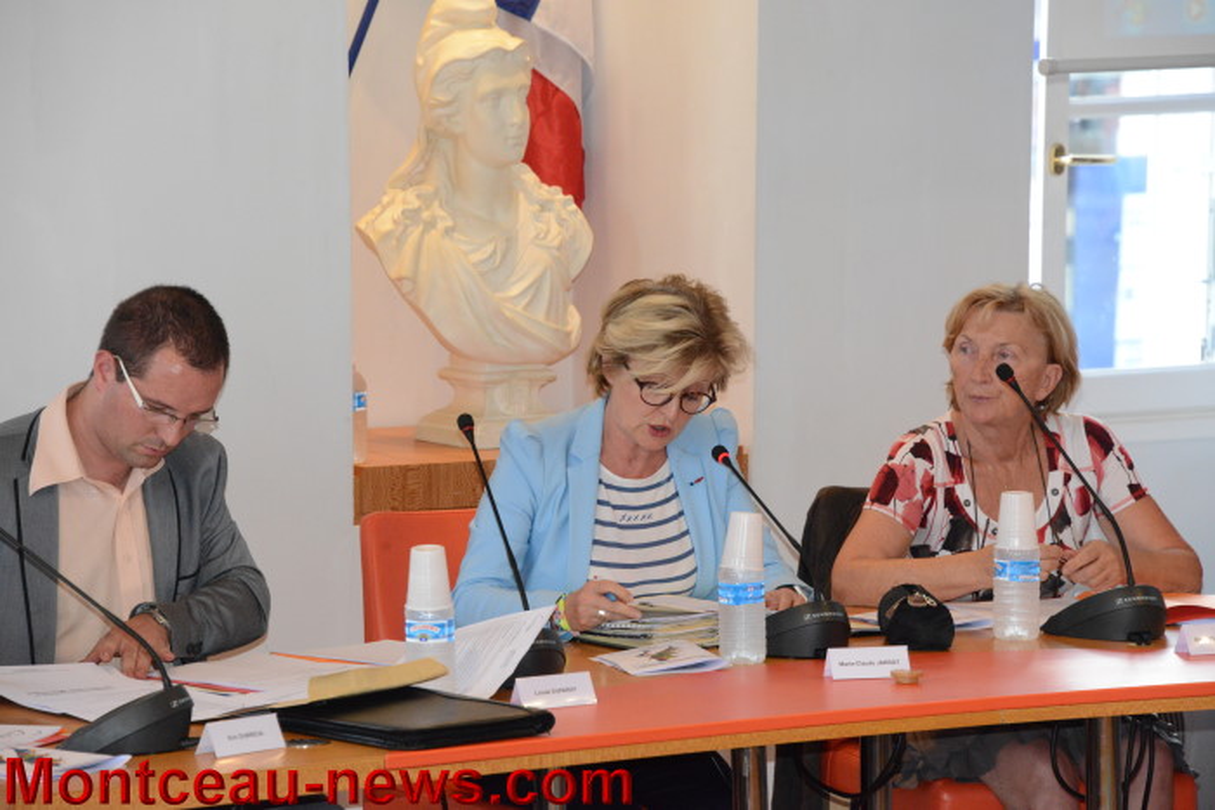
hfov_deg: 10.8
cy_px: 405
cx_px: 608
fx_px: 6413
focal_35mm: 190
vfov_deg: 7.2
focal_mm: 190
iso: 6400
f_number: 8
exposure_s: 1/200
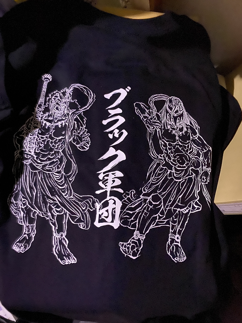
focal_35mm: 26
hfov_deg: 53.1
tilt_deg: -67.8
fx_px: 242
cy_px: 162
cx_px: 121
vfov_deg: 67.3
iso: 1600
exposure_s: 1/15
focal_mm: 4.25
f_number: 1.8
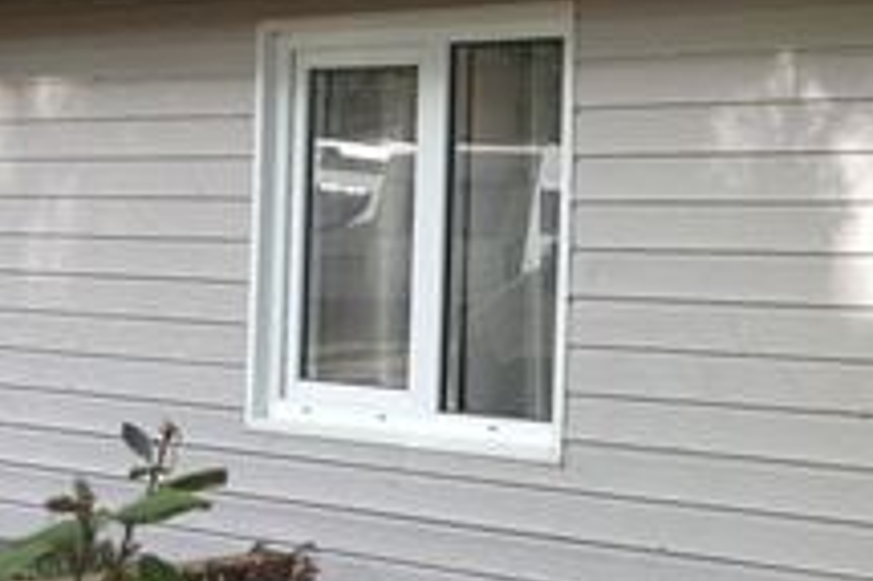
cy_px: 146
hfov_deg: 20.8
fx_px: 2157
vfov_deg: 15.3
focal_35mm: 89
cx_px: 1133
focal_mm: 6.3
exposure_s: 1/100
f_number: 1.7
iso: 16
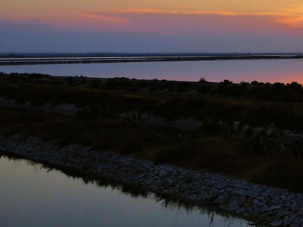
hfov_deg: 26.2
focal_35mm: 63
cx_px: 394
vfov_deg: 23.3
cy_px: 109
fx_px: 552
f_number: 7.1
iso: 200
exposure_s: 1/320
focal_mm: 12
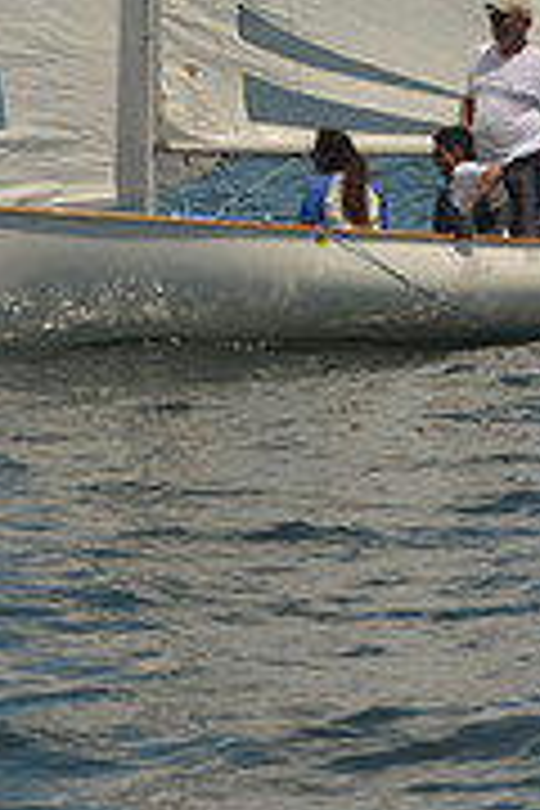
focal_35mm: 226
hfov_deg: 6.1
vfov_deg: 8.9
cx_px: 218
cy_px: -464
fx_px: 5085
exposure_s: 1/800
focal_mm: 70
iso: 200
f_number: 8
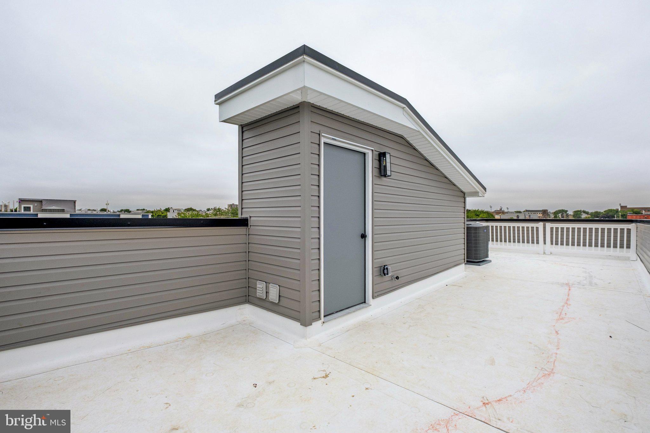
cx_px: 325
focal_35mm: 15
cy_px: 216
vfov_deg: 77.3
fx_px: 271
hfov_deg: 100.4
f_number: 8
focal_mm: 10
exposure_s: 1/320
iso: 250
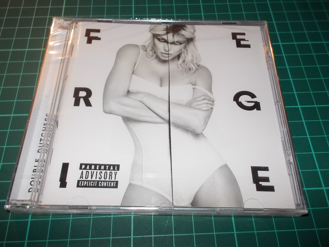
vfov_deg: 48.2
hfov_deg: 61.7
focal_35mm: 29
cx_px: 164
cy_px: 124
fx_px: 276
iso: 200
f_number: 3.3
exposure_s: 1/30
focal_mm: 4.1
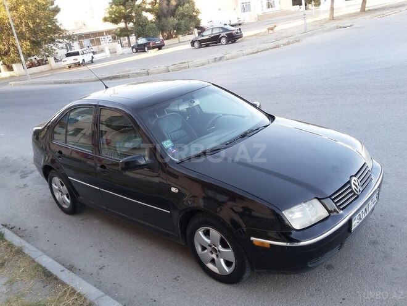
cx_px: 204
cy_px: 153
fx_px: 364
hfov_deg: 58.4
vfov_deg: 45.4
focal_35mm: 31
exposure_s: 1/100
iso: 100
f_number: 2.2
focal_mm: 3.3
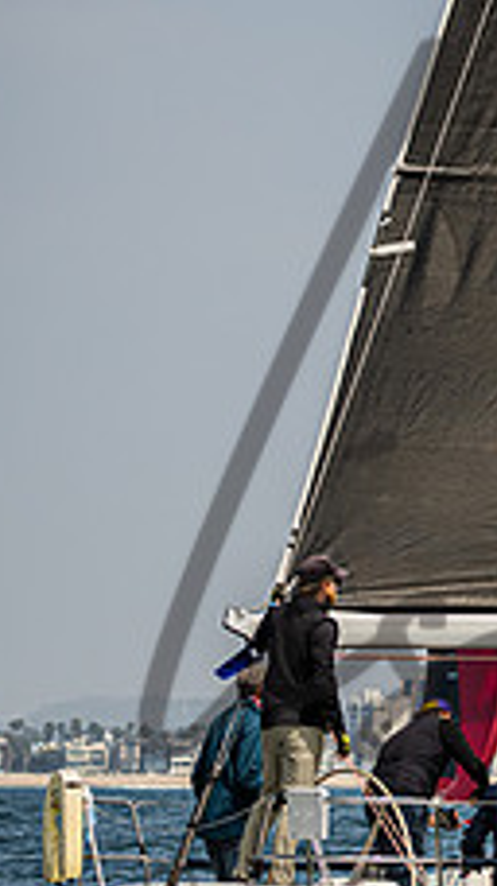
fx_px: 7813
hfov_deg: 3.6
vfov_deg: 6.5
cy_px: 593
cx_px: 1006
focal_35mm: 333
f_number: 4.8
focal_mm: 125
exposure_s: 1/4000
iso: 320
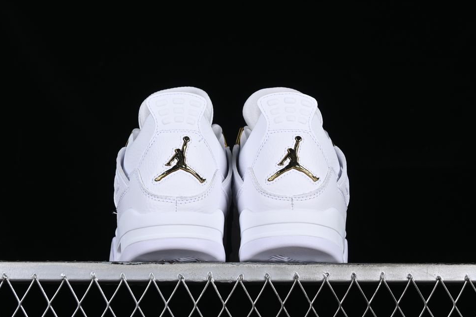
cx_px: 238
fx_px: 1031
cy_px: 163
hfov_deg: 26.0
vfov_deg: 17.5
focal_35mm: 78
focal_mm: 50
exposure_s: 1/80
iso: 160
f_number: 9
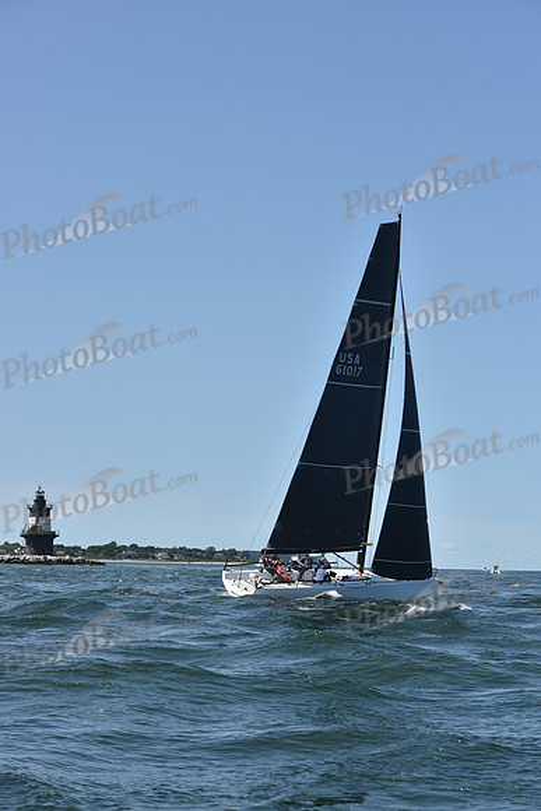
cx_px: 270
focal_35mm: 70
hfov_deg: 19.5
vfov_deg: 28.8
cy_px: 406
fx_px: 1577
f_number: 9
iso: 250
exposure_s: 1/1000
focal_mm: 70
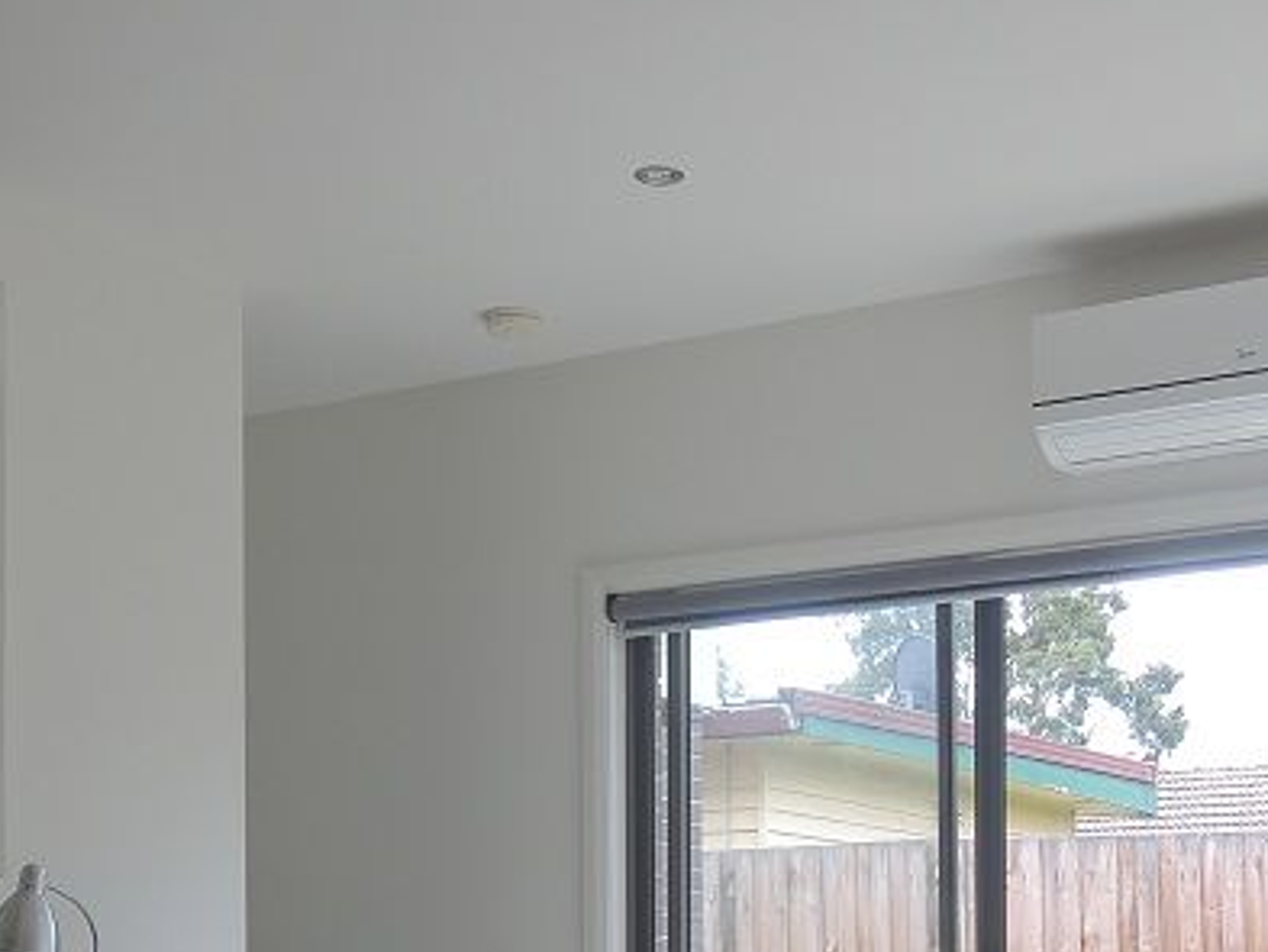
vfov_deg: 22.5
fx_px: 2235
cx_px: 784
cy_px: 1078
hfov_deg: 31.5
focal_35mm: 61
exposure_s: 1/100
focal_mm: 5.1
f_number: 2.8
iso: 80
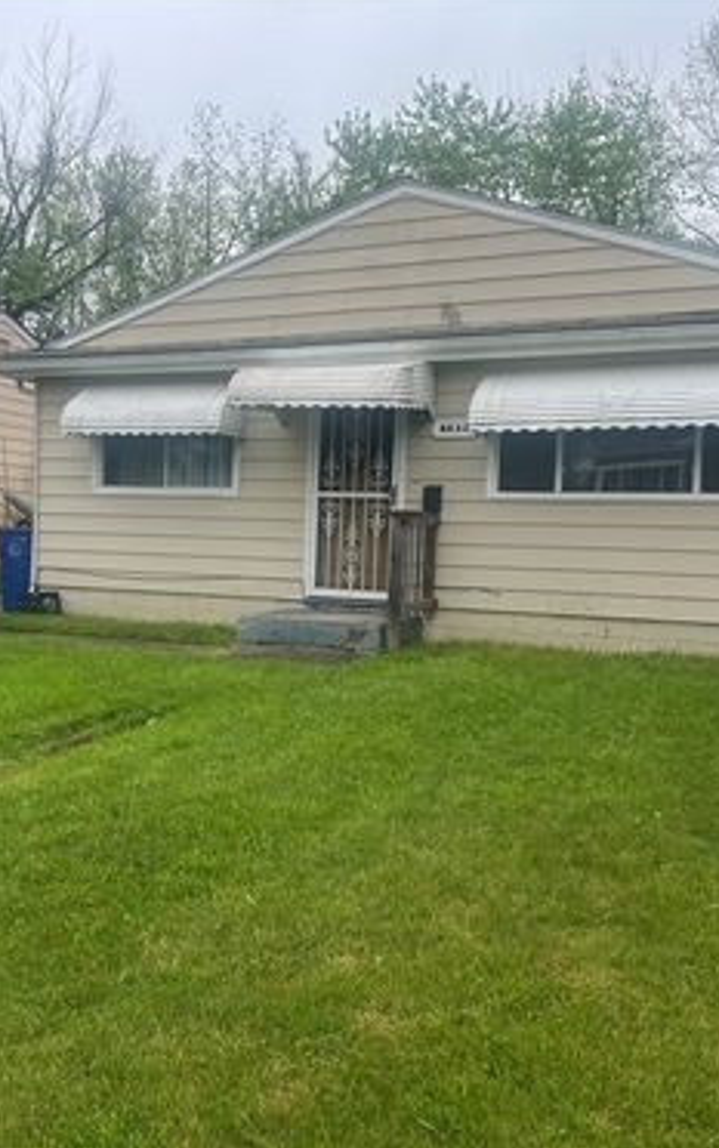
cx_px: 272
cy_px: 572
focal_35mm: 37
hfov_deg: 34.3
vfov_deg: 52.7
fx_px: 1158
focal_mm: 5.7
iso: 50
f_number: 1.5
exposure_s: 1/1280
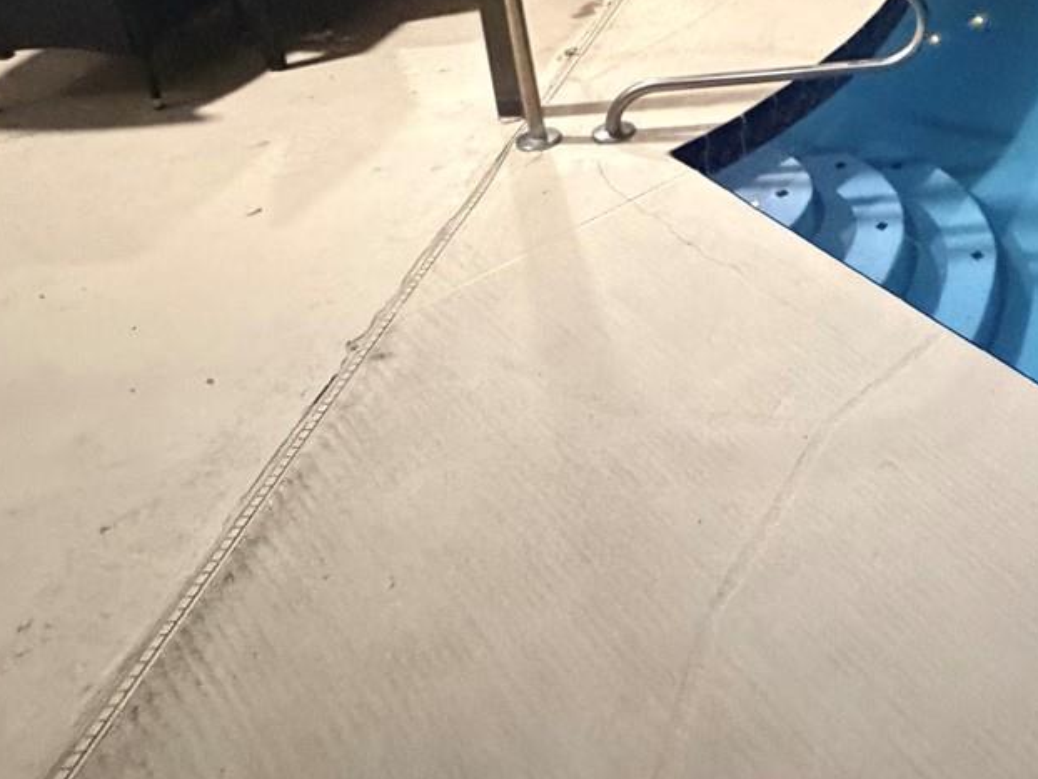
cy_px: -22
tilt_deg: -19.8
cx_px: 1182
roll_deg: -5.9
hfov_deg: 40.0
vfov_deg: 35.4
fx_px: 1080
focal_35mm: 36
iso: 1600
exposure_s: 1/40
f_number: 2.2
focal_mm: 2.22
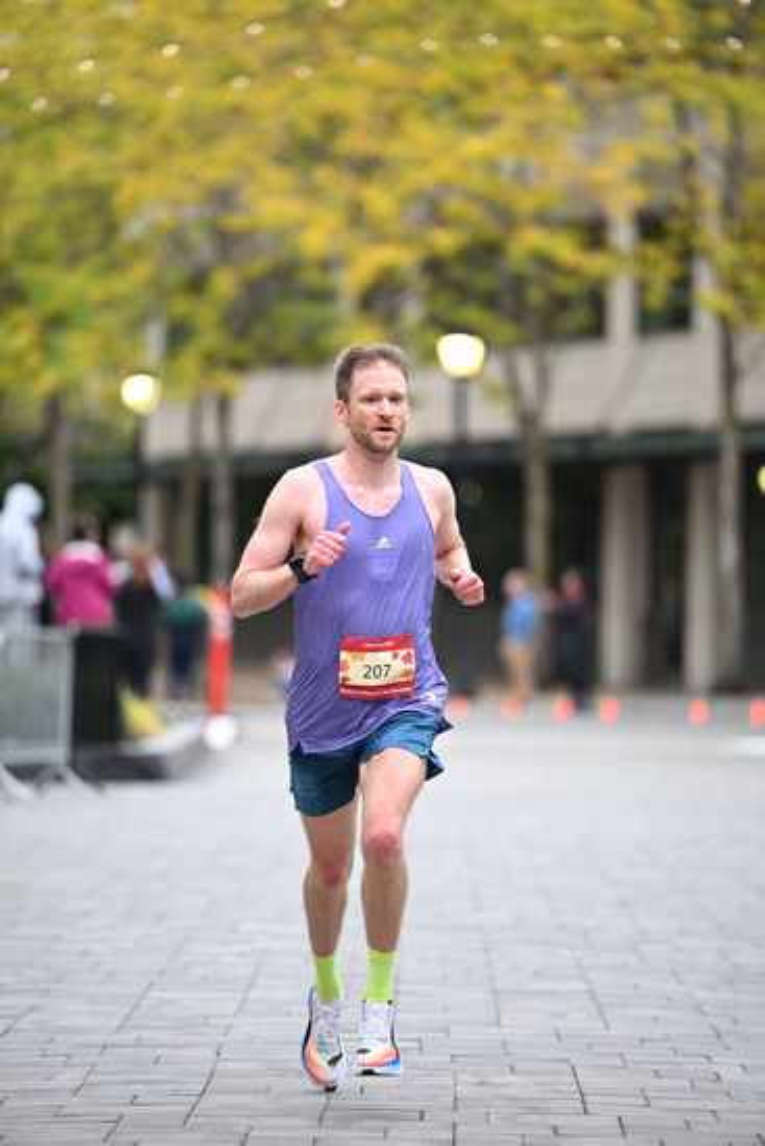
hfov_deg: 6.9
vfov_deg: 10.3
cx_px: 382
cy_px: 573
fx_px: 6370
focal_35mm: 200
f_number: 2.8
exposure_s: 1/800
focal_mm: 200
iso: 1600
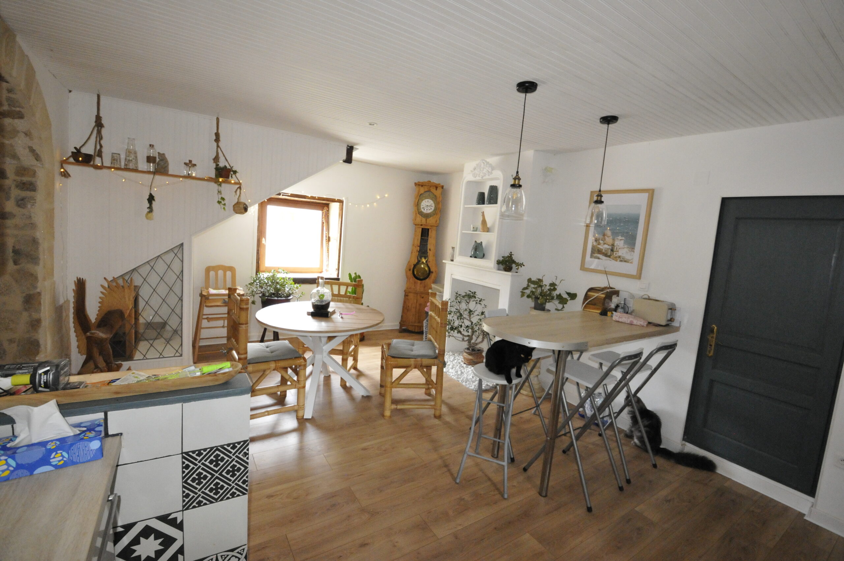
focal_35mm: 15
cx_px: 422
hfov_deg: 100.5
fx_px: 351
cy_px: 280
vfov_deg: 77.2
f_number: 6.3
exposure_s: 1/60
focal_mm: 10
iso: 3200
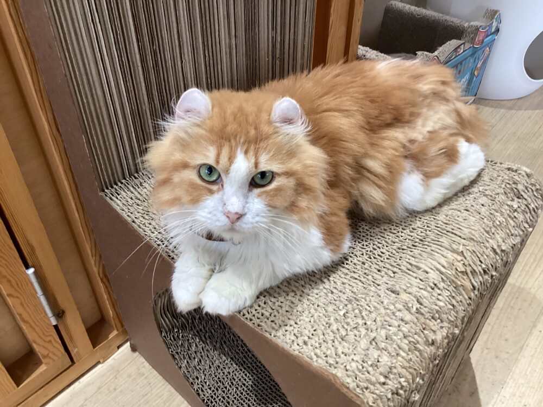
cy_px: 204
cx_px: 272
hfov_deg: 58.4
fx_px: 486
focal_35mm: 31
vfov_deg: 45.4
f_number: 2.4
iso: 200
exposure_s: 1/50
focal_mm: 3.3
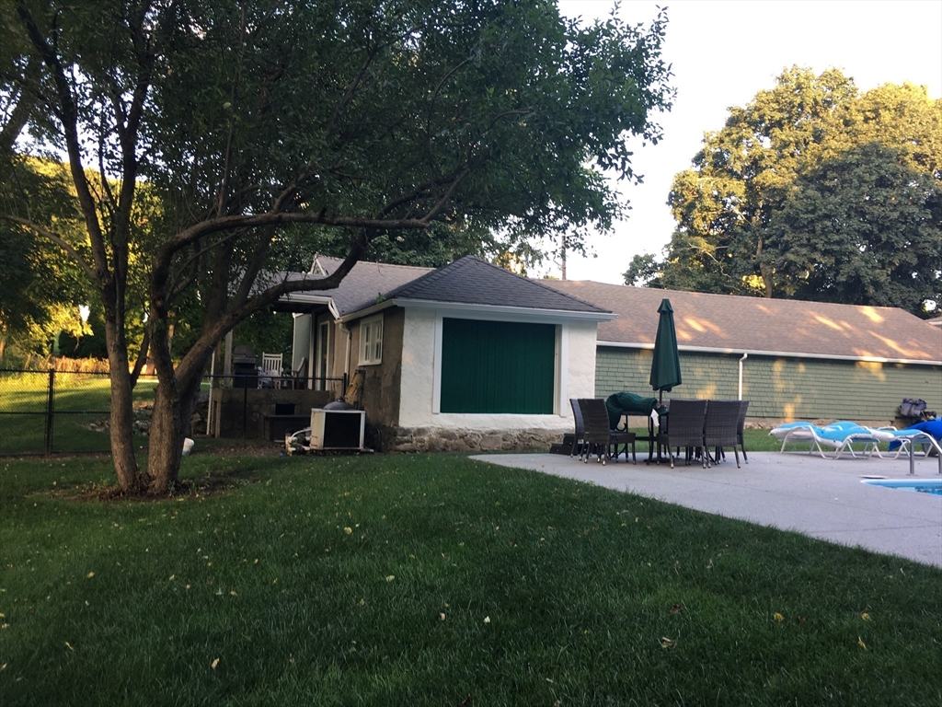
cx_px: 471
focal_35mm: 29
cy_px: 354
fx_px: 789
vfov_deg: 48.2
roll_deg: -3.1
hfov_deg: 61.7
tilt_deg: +2.9
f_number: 2.2
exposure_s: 1/40
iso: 25
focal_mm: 4.15
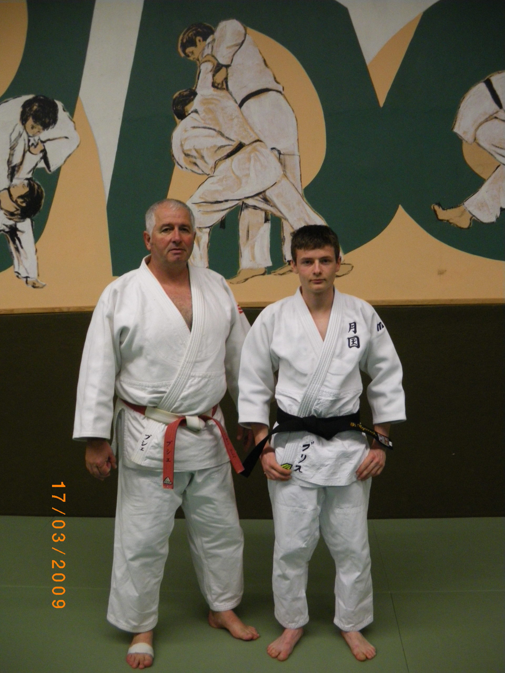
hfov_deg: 39.7
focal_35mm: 36
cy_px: 336
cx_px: 252
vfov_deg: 51.4
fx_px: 700
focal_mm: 6.3
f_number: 3.5
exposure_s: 1/50
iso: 400
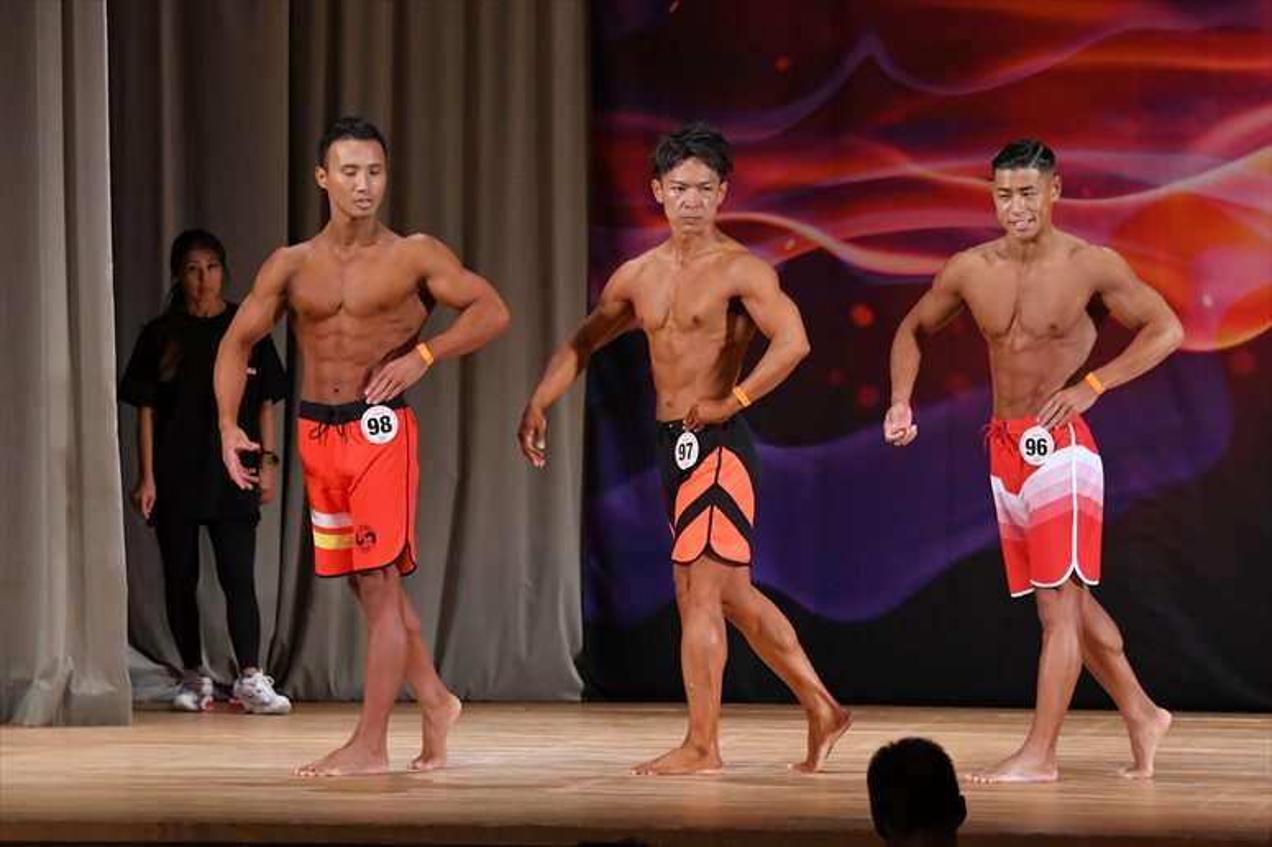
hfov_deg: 9.5
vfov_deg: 6.3
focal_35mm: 217
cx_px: 636
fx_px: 7664
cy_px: 424
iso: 3200
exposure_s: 1/400
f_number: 5.6
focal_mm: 145
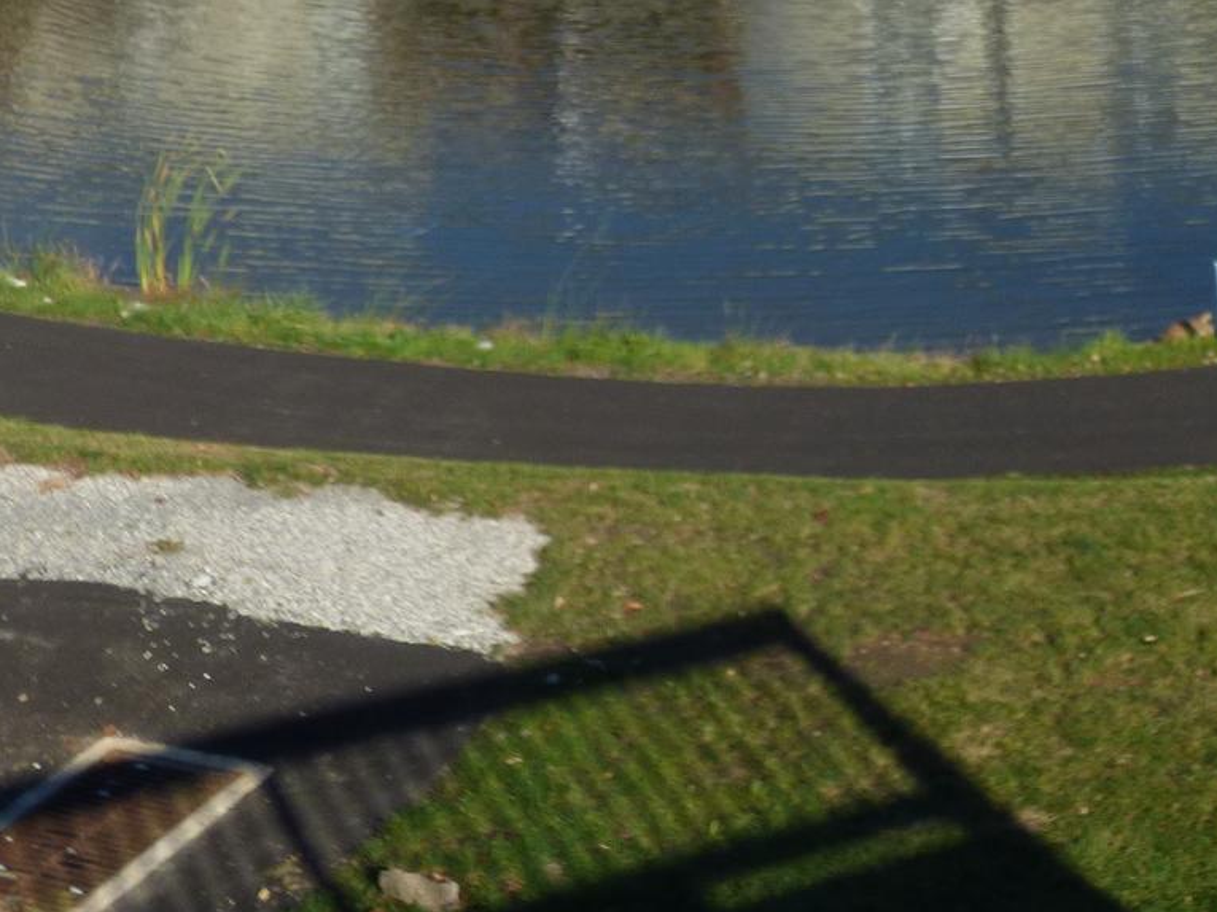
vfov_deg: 18.7
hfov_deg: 25.5
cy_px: -129
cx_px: 1005
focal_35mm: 75
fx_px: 2636
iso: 100
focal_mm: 5.04
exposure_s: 1/1300
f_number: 3.2
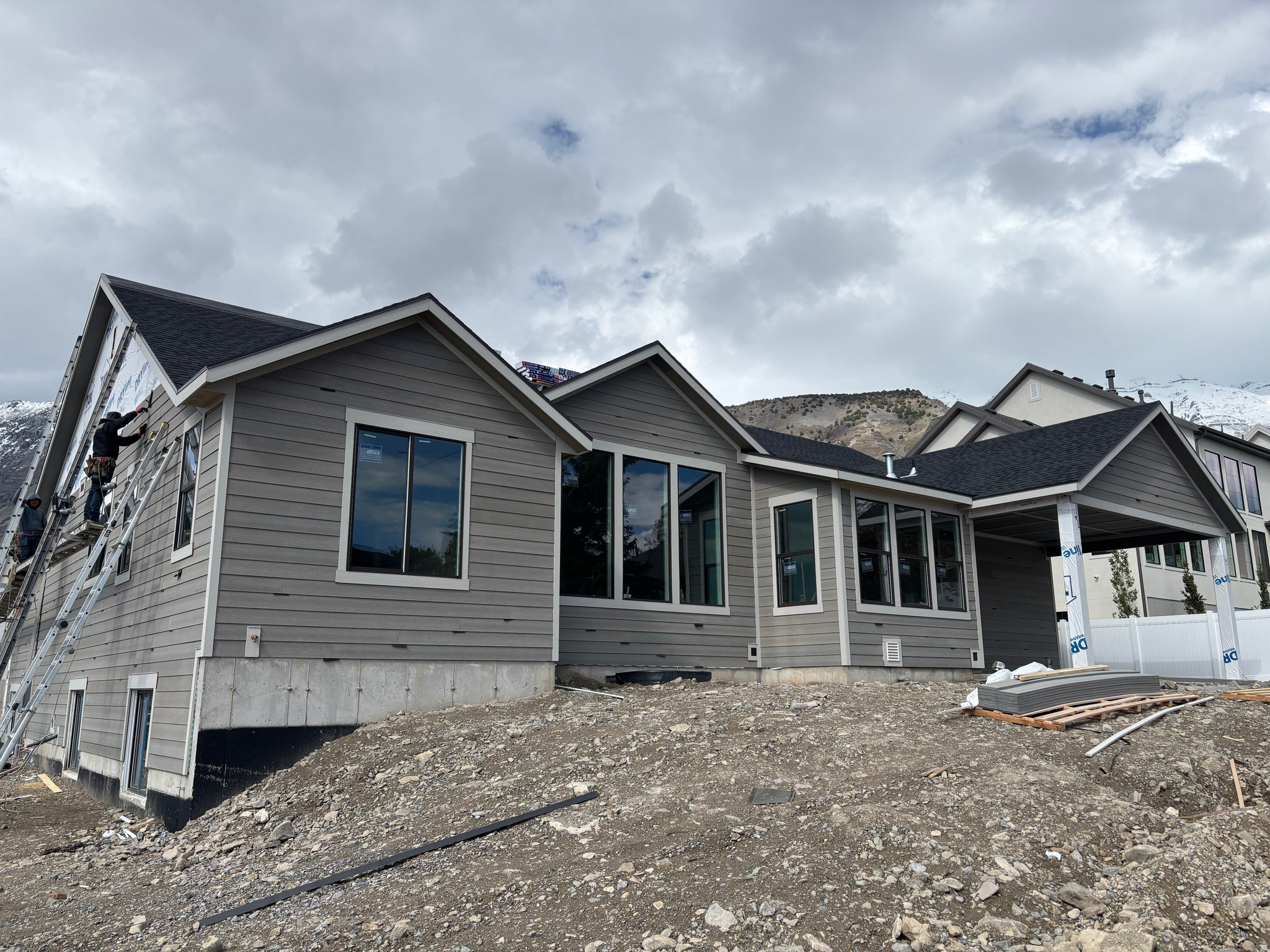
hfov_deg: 67.3
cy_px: 476
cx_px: 635
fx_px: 954
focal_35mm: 26
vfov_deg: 53.1
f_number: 1.6
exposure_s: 1/5952
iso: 50
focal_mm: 5.96
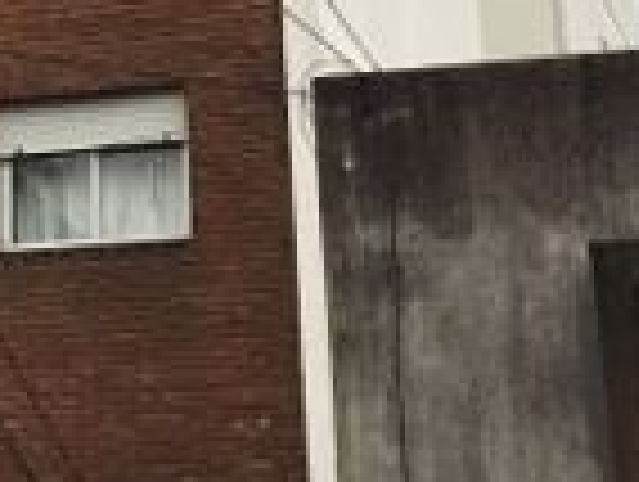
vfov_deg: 8.7
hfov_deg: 11.7
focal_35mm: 163
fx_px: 3014
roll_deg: -2.4
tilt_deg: +28.0
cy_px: -468
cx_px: -261
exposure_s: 1/223
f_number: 2.2
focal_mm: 4.15
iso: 25
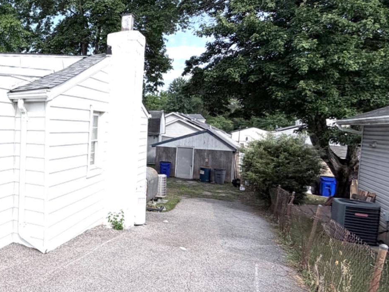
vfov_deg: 45.5
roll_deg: -1.9
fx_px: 348
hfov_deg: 48.4
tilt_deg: -3.6
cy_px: 145
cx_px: 3
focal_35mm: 31
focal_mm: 2.22
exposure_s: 1/770
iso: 25
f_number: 2.2
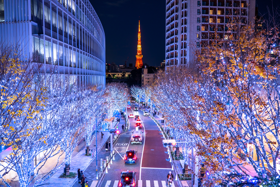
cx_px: 140
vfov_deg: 40.0
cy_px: 94
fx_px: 257
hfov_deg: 57.2
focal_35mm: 33
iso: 800
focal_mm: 33
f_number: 4.5
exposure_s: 1/8
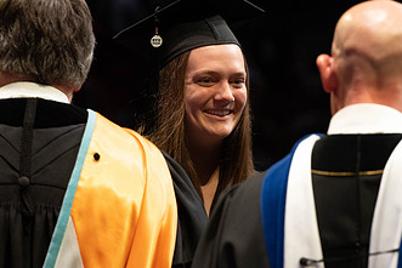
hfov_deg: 6.3
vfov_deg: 4.2
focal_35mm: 326
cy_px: 123
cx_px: 282
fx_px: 3642
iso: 1600
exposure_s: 1/320
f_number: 4.5
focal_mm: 165
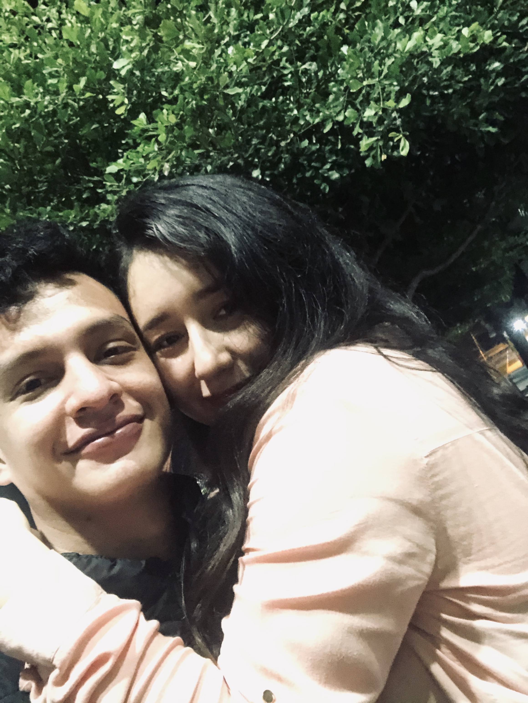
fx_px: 650
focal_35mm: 32
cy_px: 352
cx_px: 264
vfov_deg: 56.8
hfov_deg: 44.2
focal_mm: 2.87
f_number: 2.2
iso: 1000
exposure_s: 1/15
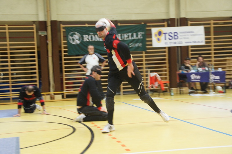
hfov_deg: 33.4
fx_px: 386
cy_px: 77
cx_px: 116
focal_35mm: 60
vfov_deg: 22.6
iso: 1600
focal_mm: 40
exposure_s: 1/30
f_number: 4.5
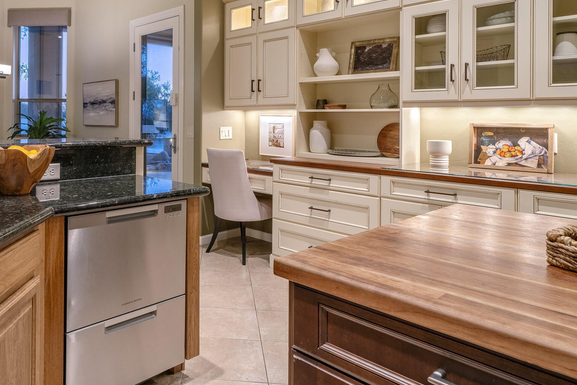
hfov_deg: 67.1
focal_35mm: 26
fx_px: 417
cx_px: 182
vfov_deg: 48.5
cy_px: 119
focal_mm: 18
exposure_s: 1/5
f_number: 11
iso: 200
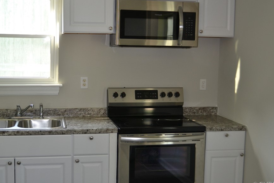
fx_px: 373
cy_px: 75
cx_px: 116
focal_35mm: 49
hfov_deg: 40.2
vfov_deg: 27.5
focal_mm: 26
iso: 400
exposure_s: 1/60
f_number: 4.2
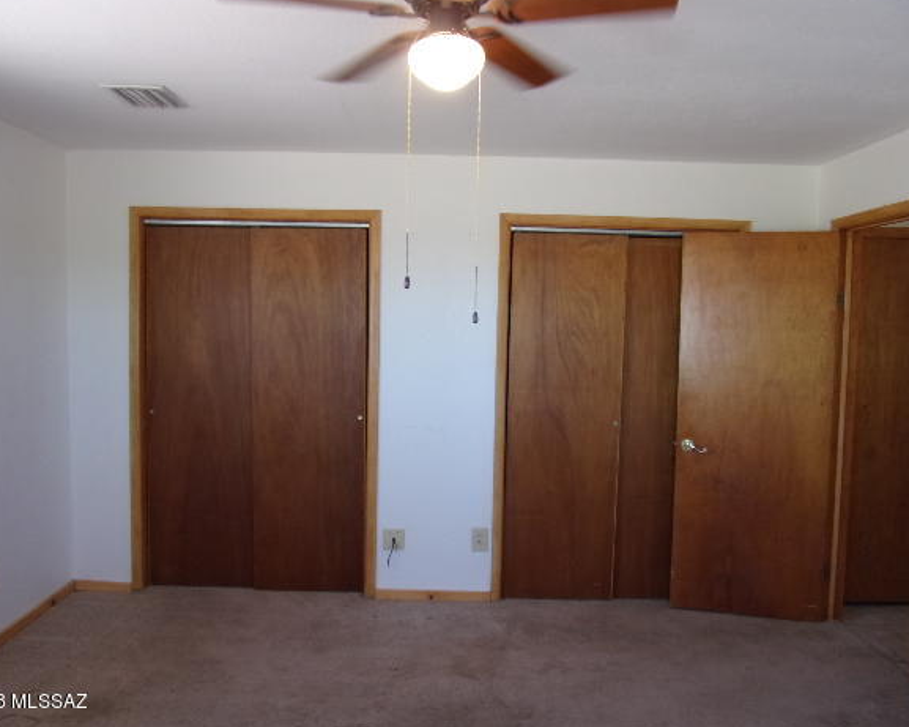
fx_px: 699
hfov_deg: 66.0
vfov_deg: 54.9
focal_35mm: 26
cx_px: 443
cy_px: 355
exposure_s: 1/34
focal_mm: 4.3
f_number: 3.3
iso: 104
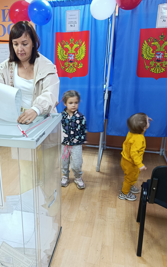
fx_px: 226
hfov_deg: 39.7
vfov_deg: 61.2
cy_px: 134
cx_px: 46
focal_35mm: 31
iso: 1164
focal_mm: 6.11
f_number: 1.65
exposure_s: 1/100
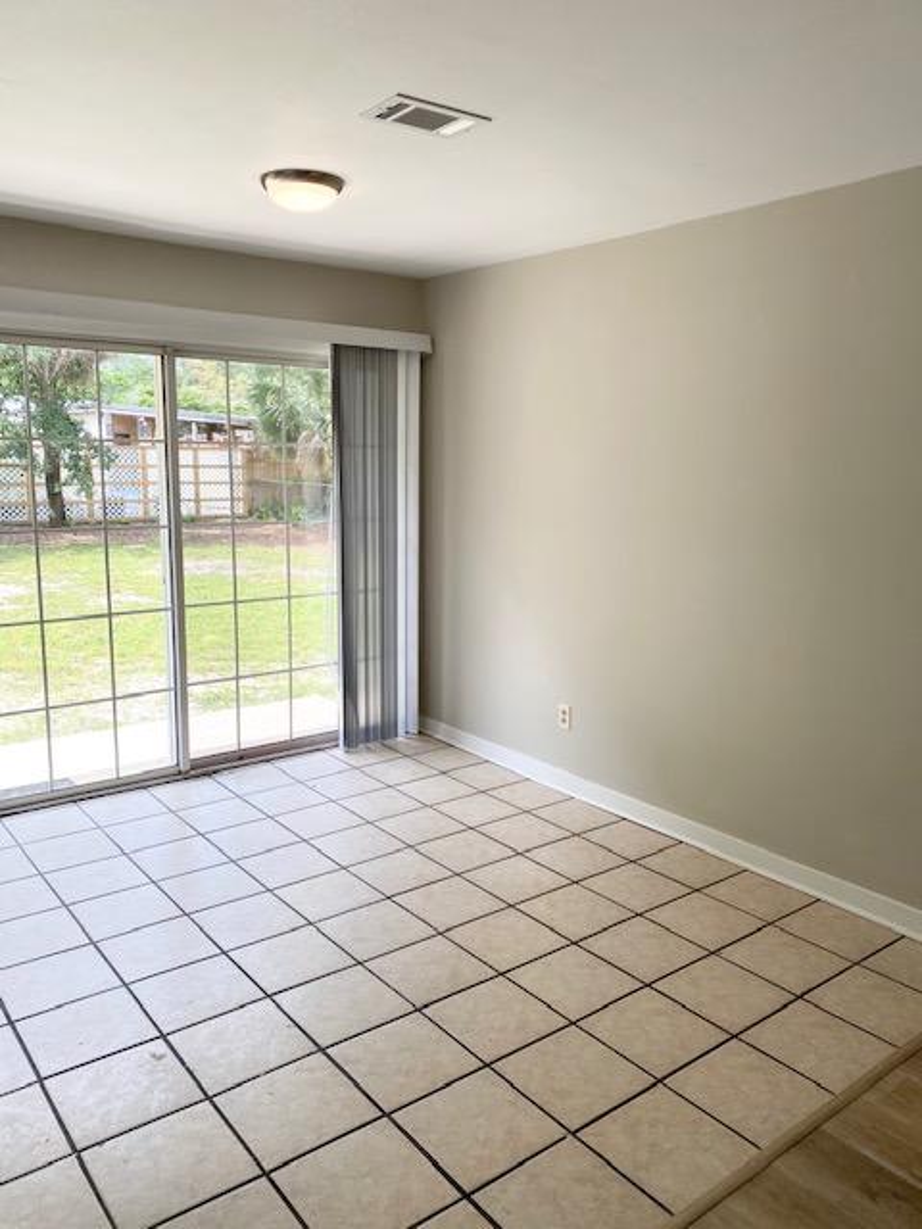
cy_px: 614
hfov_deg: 53.1
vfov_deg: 67.3
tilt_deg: -7.6
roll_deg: -1.0
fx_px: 923
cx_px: 461
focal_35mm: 26
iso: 32
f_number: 1.8
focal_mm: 4.25
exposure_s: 1/227
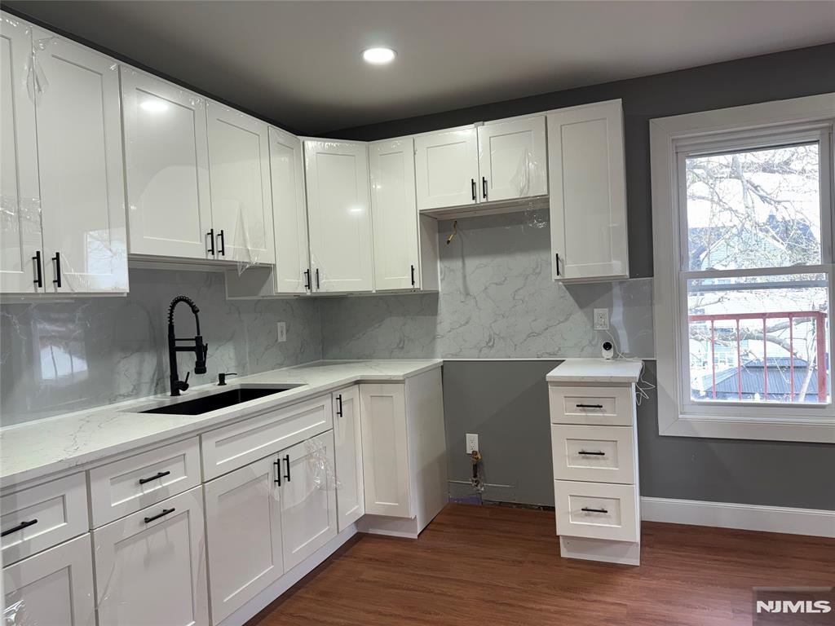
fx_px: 579
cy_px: 313
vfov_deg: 56.8
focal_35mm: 24
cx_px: 418
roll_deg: +2.7
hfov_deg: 71.6
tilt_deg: -0.8
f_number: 1.78
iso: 100
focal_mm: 6.76
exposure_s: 1/52
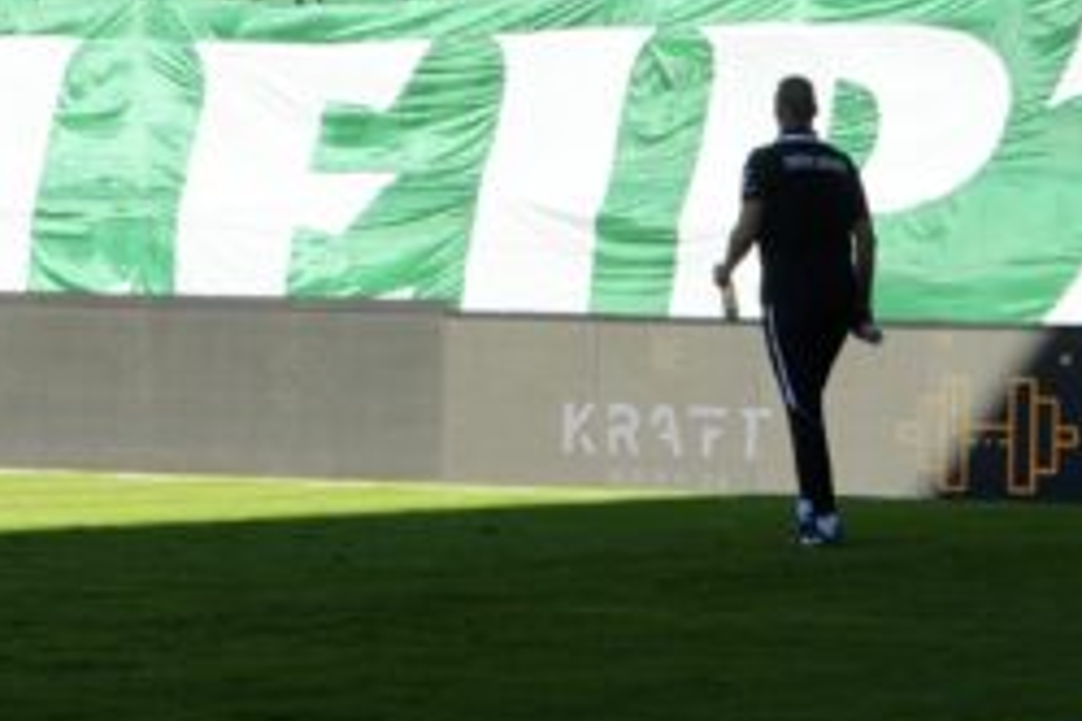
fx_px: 5560
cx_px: 326
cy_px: -406
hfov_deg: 11.1
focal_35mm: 185
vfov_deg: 7.3
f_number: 9
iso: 100
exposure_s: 1/125
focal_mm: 30
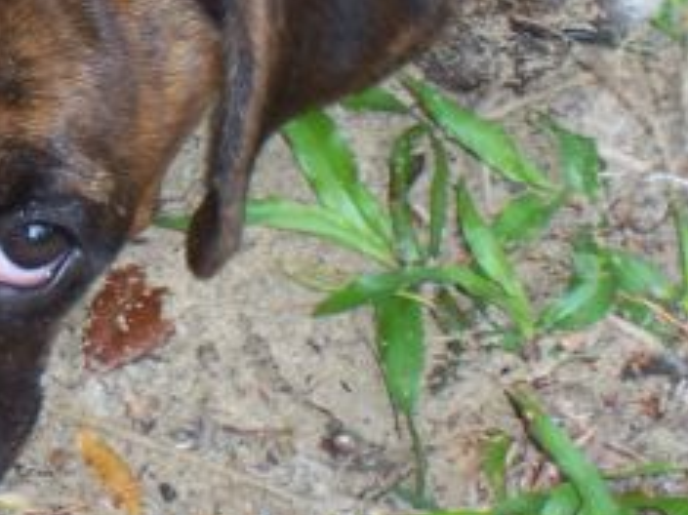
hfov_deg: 7.1
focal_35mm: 278
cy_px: 135
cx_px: -152
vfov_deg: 5.3
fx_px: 5522
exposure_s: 1/90
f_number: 4.6
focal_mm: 16.8
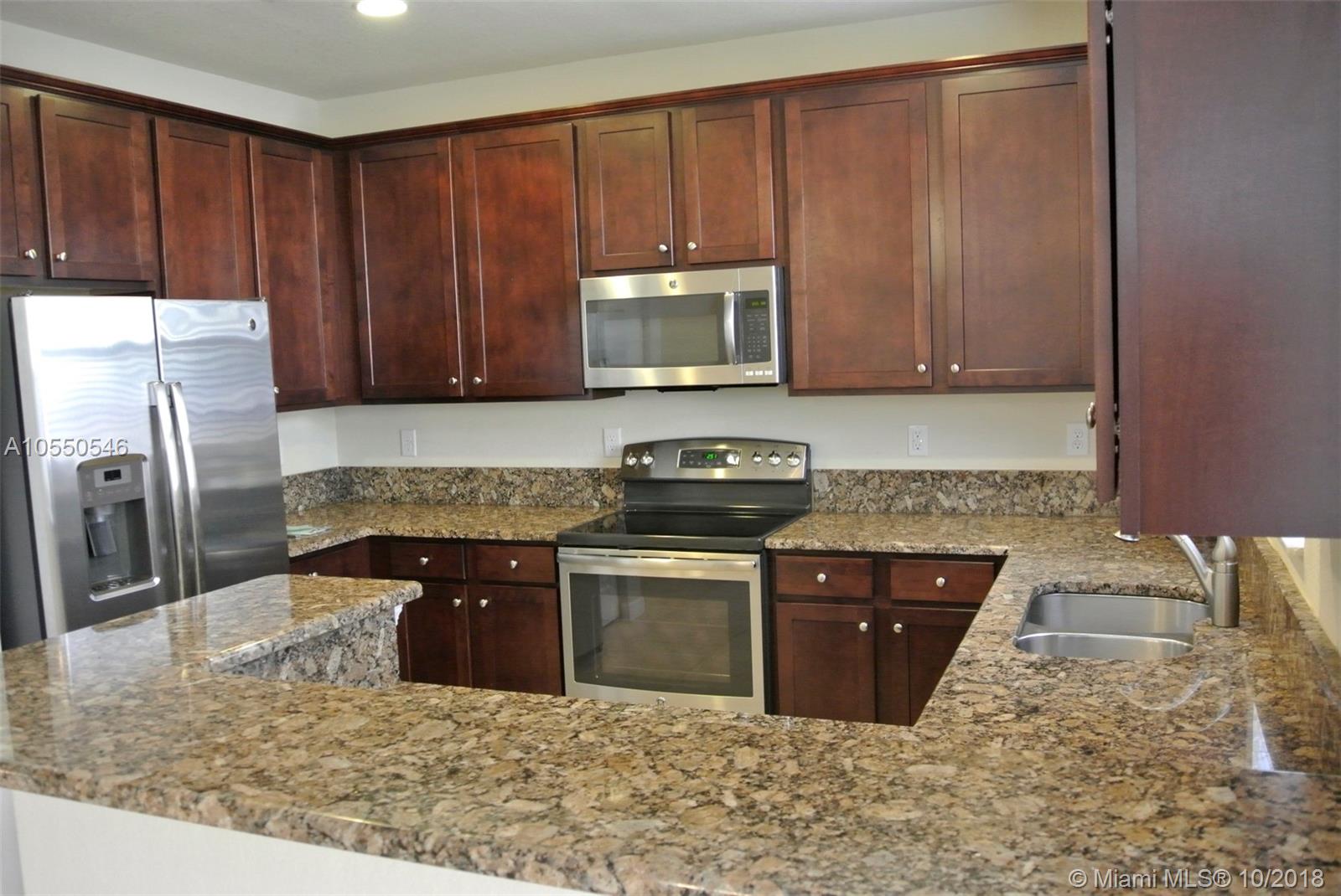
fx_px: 1118
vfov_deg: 43.7
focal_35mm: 30
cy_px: 448
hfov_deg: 61.9
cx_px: 670
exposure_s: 1/20
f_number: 3.5
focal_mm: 11.4
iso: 800
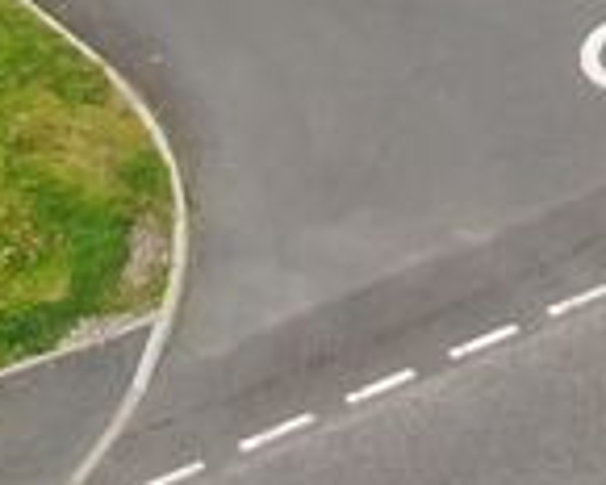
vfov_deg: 7.2
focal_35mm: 187
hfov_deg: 10.3
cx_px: 552
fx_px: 3354
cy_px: -1035
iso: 100
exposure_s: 1/500
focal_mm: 4.48
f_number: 2.8
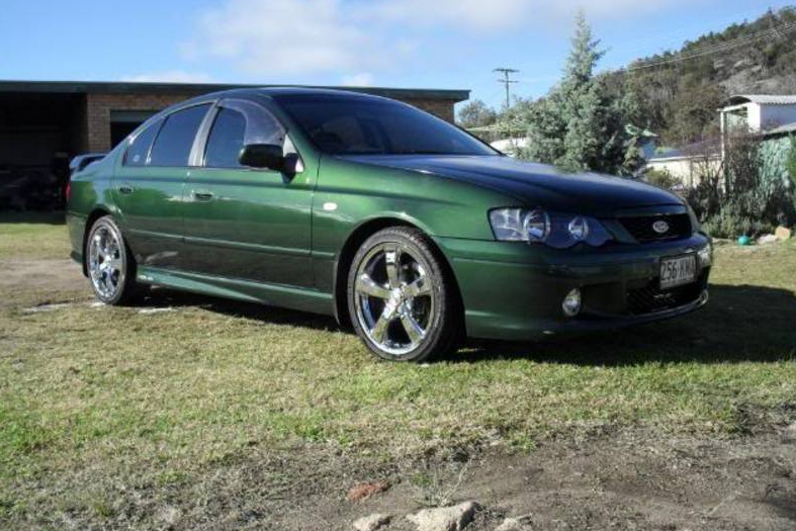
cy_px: 243
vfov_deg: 35.9
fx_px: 818
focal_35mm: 37
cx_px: 394
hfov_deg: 51.9
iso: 100
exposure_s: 1/125
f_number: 8.4
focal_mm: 6.3
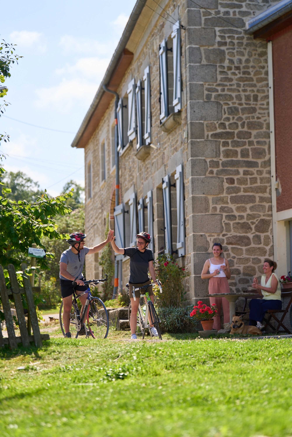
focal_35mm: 102
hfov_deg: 13.4
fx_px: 1241
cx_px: 146
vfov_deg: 20.0
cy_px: 218
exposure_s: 1/1600
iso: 50
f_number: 2.8
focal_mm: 102
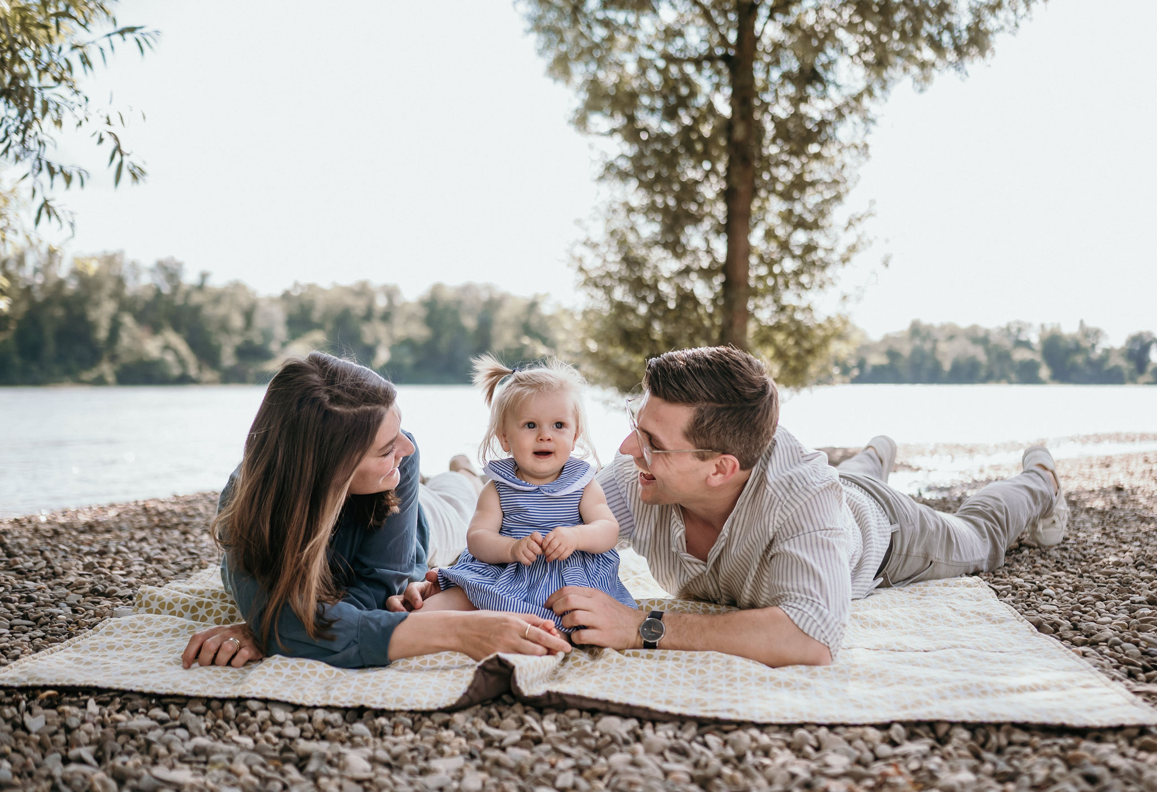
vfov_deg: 33.5
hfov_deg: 47.5
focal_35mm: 41
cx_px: 619
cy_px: 412
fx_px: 1313
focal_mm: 35
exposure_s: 1/2000
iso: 320
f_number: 2
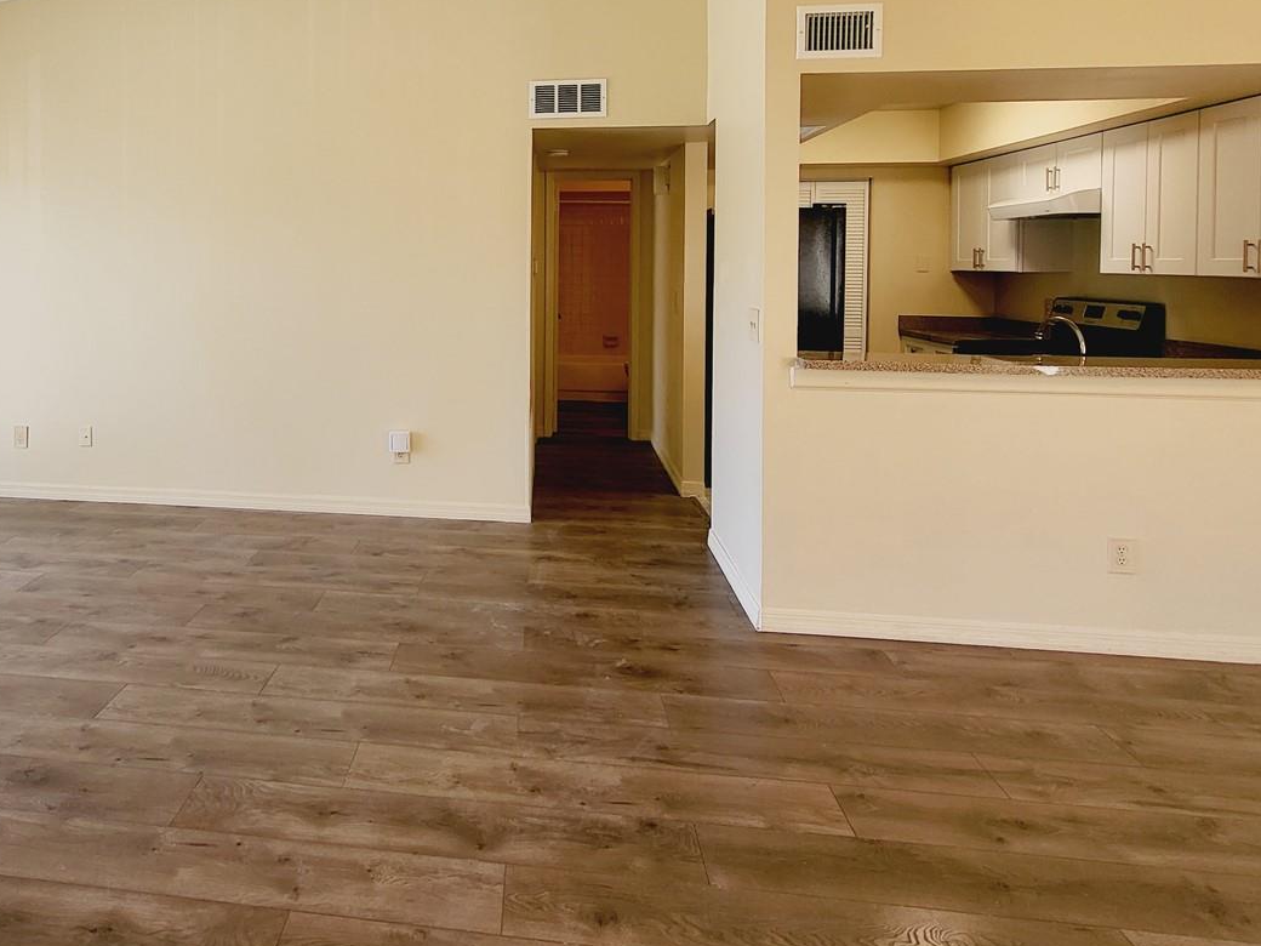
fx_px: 729
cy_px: 273
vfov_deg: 63.3
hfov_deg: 79.7
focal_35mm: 20
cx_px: 447
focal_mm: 1.74
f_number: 2.2
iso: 50
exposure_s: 1/120
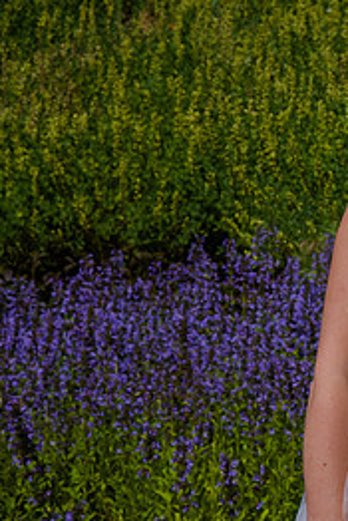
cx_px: 571
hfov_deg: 7.2
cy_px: 140
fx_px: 2722
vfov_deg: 10.9
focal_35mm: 188
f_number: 16
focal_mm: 85
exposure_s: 1/200
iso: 200
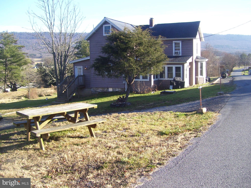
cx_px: 126
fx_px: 261
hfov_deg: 51.4
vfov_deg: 39.7
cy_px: 94
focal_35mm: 36
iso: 80
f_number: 2.7
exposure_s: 1/350
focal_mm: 6
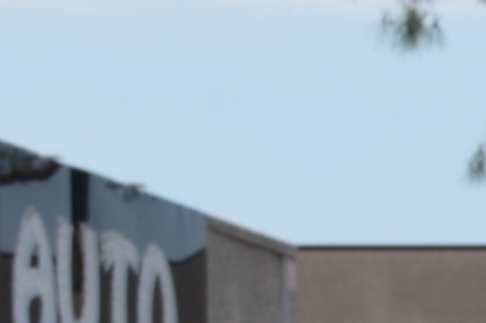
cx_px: 1580
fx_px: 5071
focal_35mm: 376
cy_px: 1037
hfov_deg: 5.1
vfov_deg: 3.5
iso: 100
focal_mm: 34
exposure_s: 1/200
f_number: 10
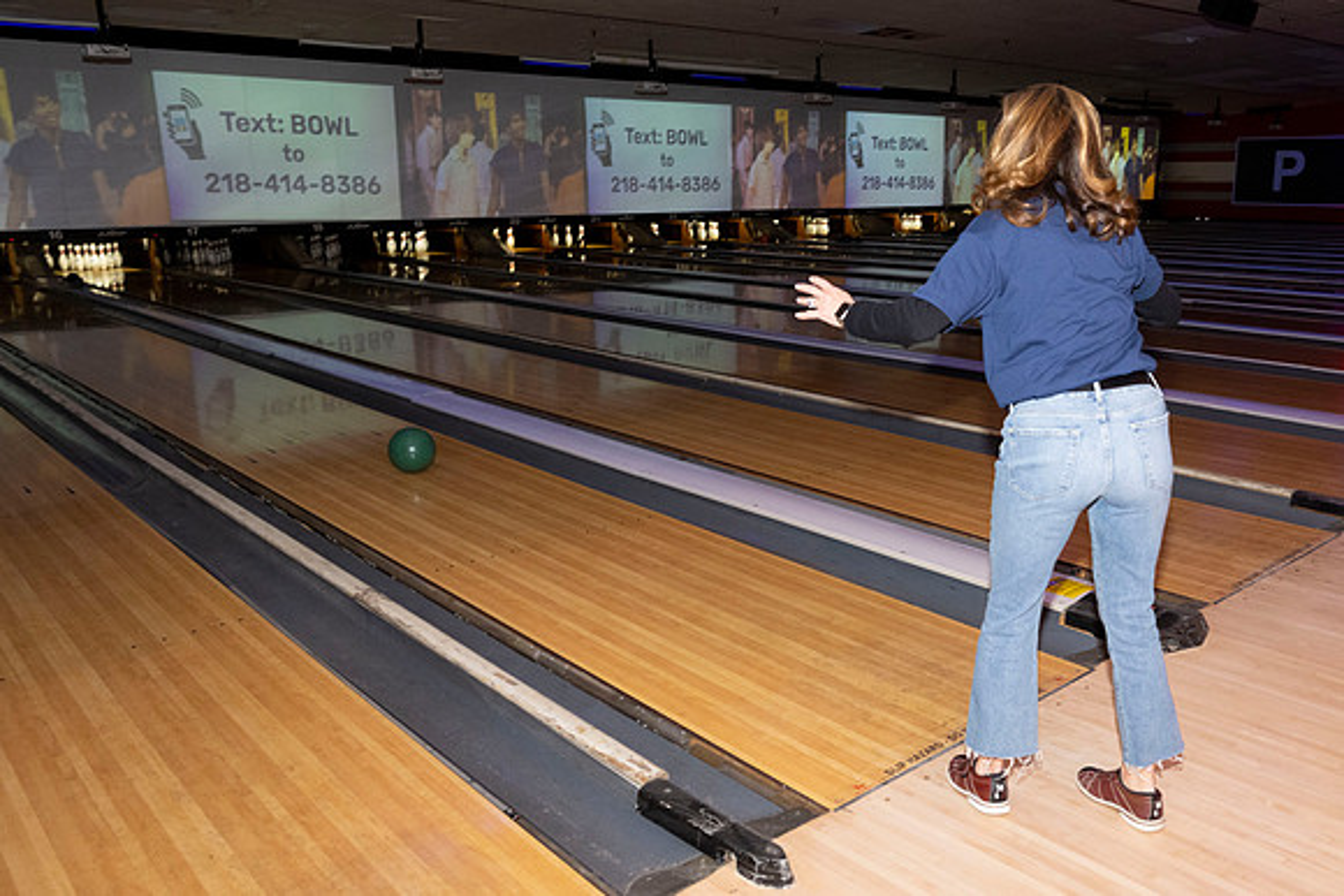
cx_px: 844
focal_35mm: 30
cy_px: 452
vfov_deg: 43.4
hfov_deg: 60.8
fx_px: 1126
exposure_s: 1/100
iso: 2000
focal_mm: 24
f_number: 5.6
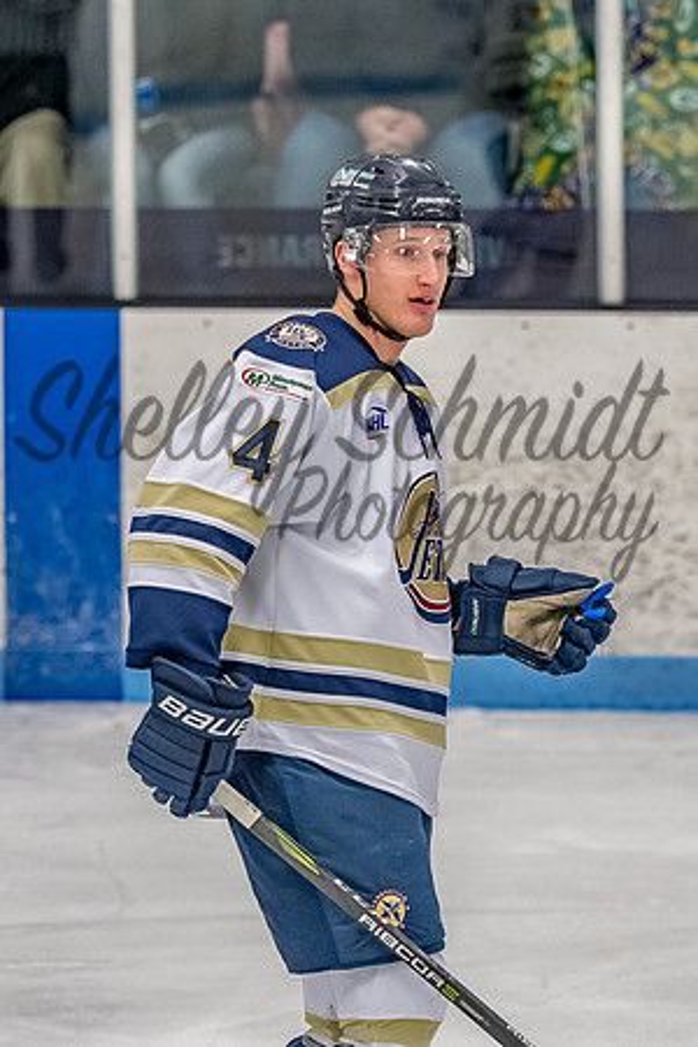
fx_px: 10464
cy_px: 503
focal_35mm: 360
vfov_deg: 5.7
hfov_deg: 3.8
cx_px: 377
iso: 1600
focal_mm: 145
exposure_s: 1/800
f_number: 3.2
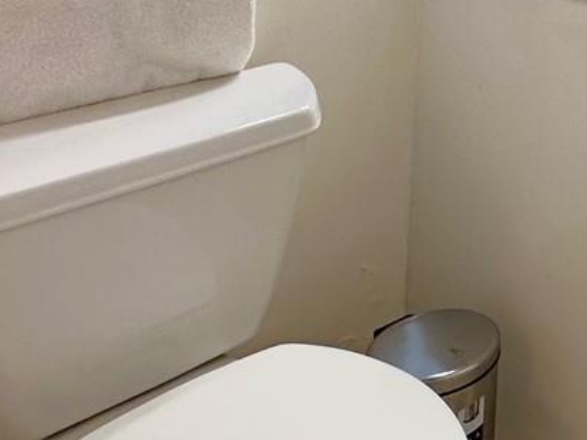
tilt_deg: -3.5
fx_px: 932
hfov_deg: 26.1
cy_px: -149
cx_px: 870
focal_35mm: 55
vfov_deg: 23.2
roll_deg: -3.9
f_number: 2.2
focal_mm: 2.22
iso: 160
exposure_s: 1/120
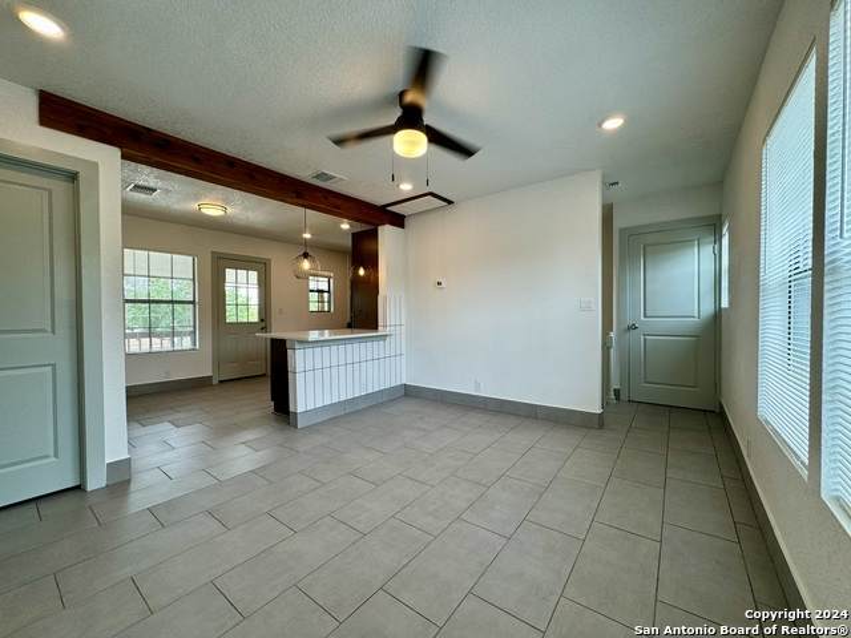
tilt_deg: -0.8
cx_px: 426
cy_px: 319
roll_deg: +0.6
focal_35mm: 14
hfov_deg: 102.1
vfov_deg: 85.7
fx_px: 344
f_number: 2.2
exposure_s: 1/120
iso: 80
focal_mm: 2.22
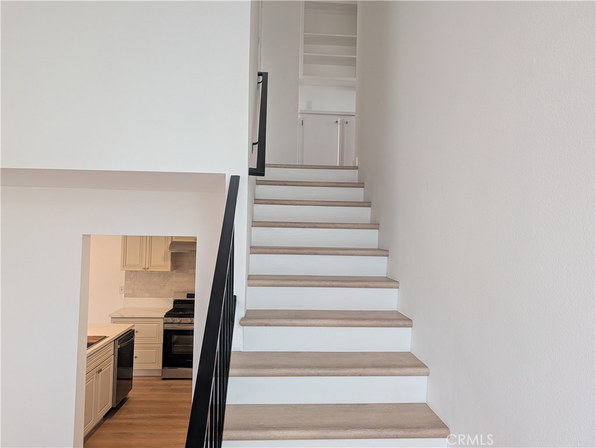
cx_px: 298
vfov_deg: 56.9
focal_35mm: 24
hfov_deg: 71.5
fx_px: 414
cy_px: 224
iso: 104
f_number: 1.68
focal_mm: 6.9
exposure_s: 1/133
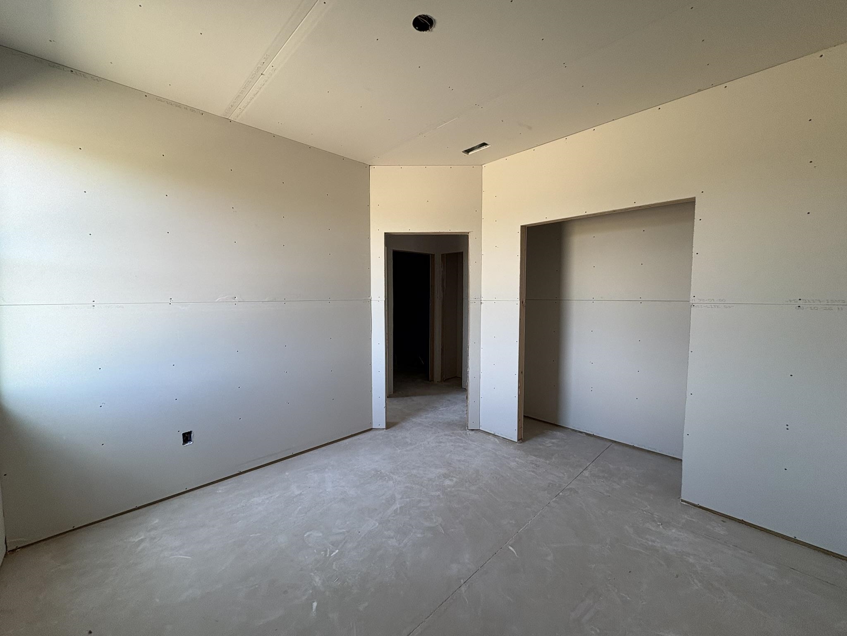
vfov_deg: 85.7
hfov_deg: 102.1
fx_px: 343
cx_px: 424
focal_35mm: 14
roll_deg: -0.1
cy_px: 318
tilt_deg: -4.0
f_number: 2.2
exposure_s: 1/99
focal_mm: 2.22
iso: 160
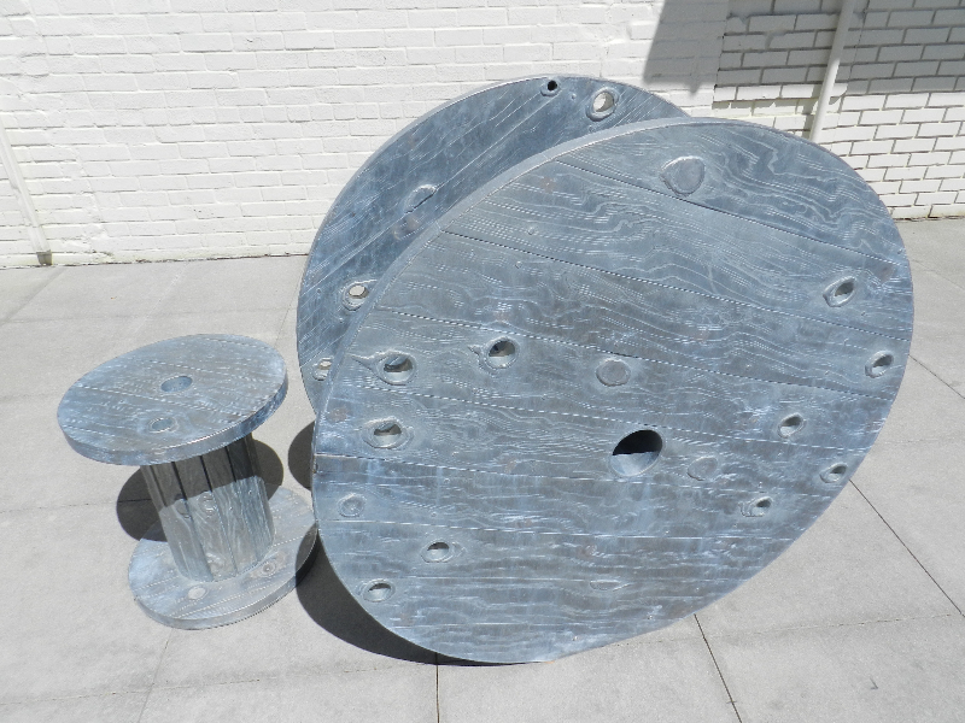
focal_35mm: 23
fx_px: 641
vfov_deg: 58.9
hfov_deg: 73.9
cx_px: 482
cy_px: 362
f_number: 5
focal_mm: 4
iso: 160
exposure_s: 1/1000
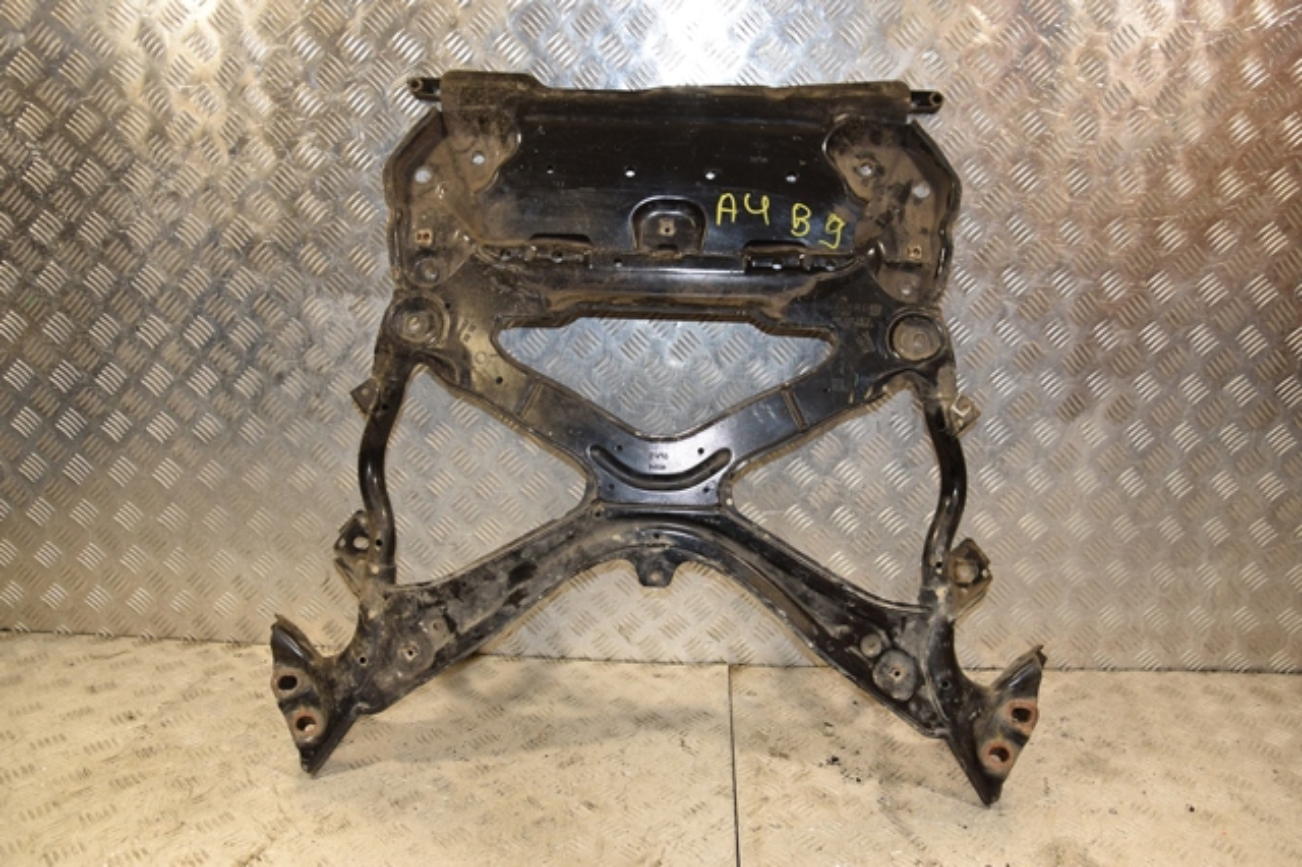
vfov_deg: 41.7
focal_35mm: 32
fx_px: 1139
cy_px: 434
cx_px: 651
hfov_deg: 59.5
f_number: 5
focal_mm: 21
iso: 800
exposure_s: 1/200
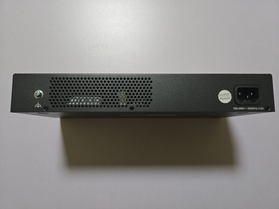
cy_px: 104
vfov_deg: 58.9
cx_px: 140
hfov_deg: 73.9
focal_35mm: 23
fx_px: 185
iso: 320
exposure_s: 1/100
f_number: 1.8
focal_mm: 5.4
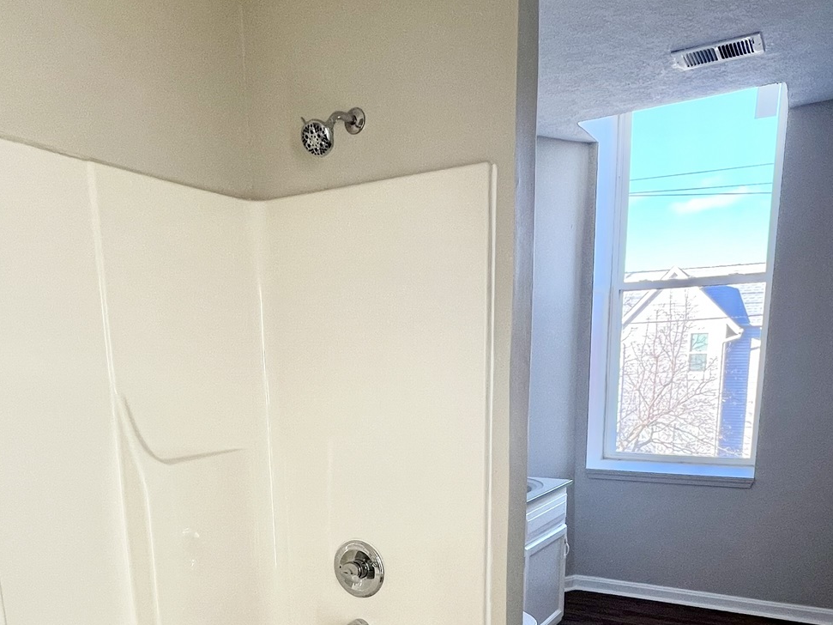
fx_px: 650
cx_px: 403
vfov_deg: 48.2
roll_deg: +0.9
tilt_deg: -11.9
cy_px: 508
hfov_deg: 65.3
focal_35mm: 27
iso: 80
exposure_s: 1/99
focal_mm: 1.57
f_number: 1.8
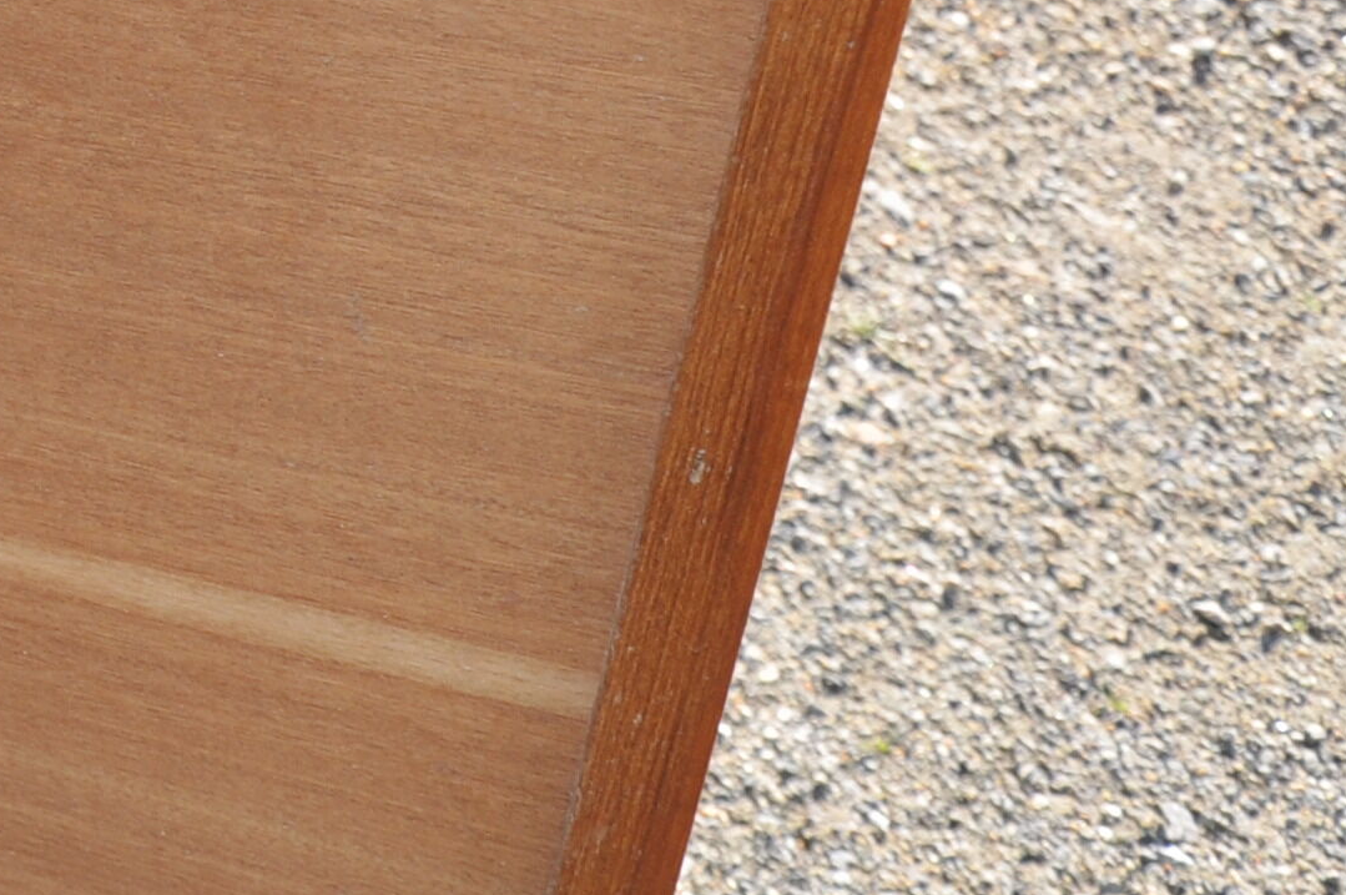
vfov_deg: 8.7
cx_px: -1294
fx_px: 5789
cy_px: -308
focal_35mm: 155
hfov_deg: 11.9
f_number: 6.7
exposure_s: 1/200
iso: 200
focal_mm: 26
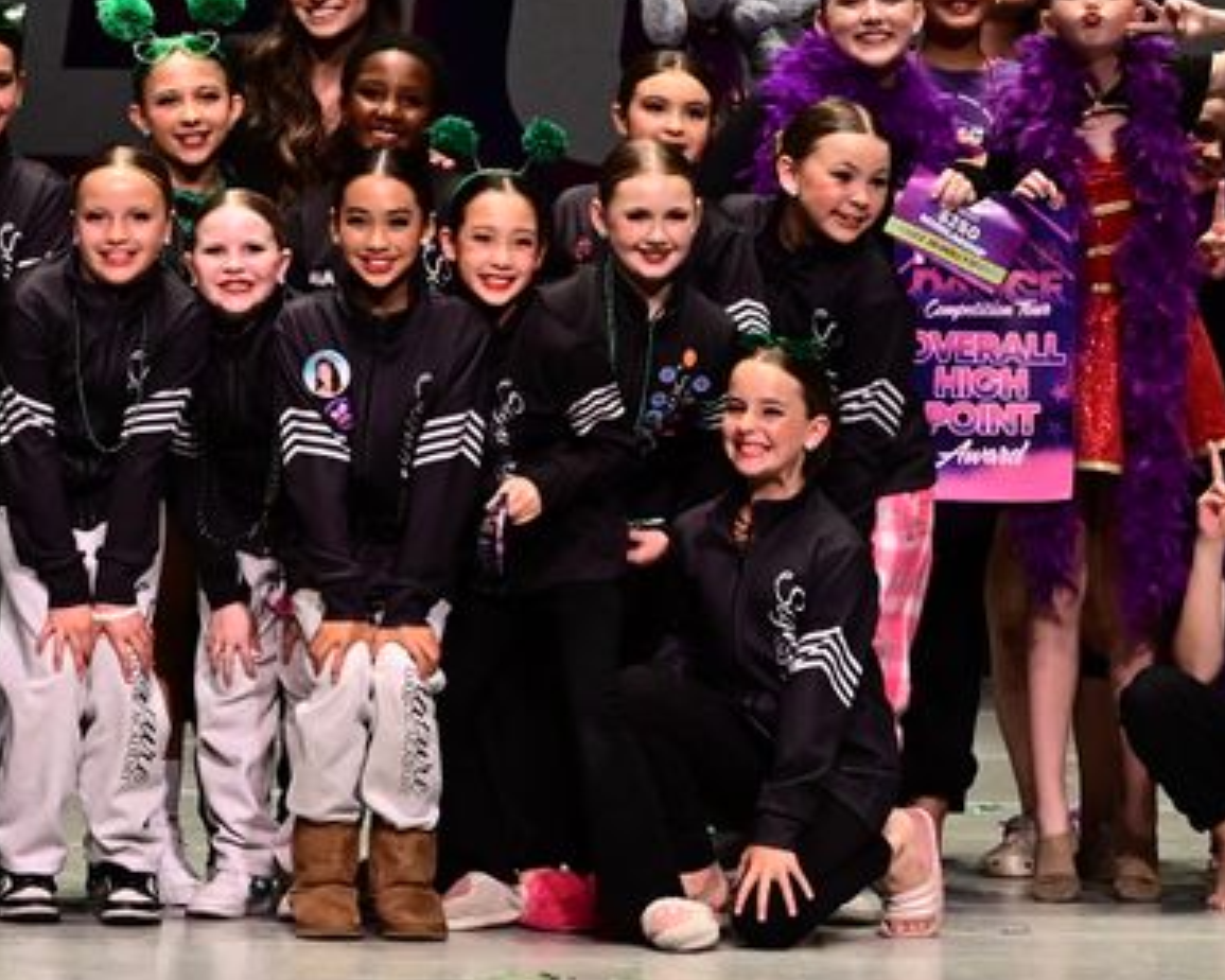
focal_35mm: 329
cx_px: -372
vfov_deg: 4.7
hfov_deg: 5.8
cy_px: -213
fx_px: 11928
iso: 2000
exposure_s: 1/640
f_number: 4
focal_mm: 90
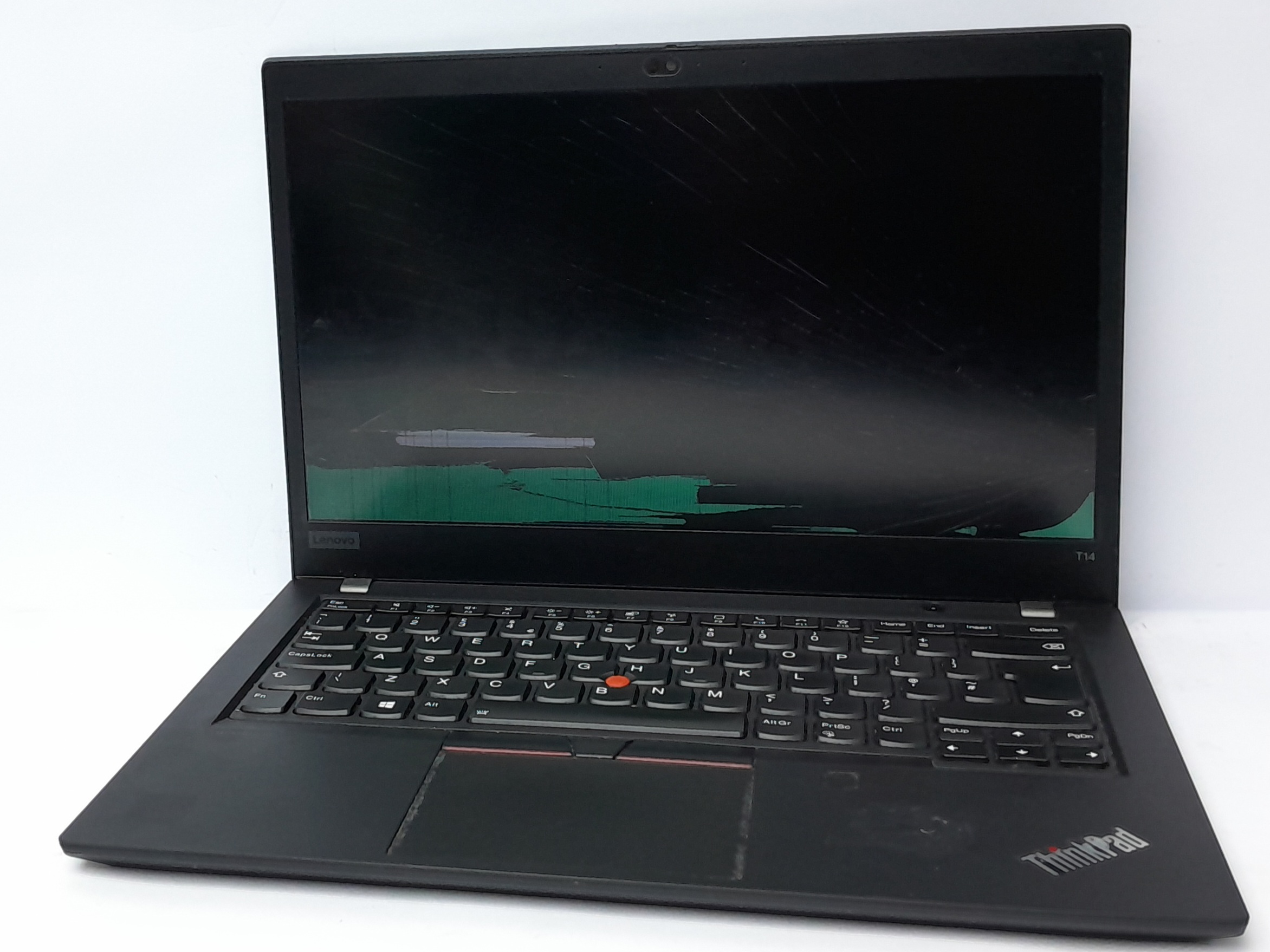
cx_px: 635
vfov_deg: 53.1
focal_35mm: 26
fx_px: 954
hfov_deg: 67.3
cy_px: 476
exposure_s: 1/125
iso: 400
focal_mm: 3.98
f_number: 1.8
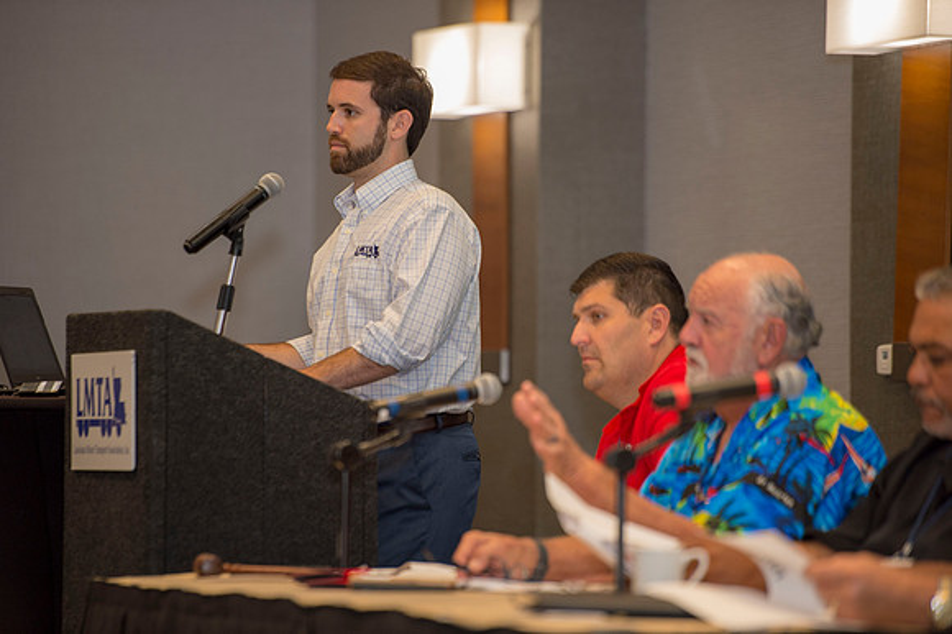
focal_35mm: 200
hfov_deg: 10.3
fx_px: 5286
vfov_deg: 6.9
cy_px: 317
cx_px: 476
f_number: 2.8
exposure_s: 1/250
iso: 1250
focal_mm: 200
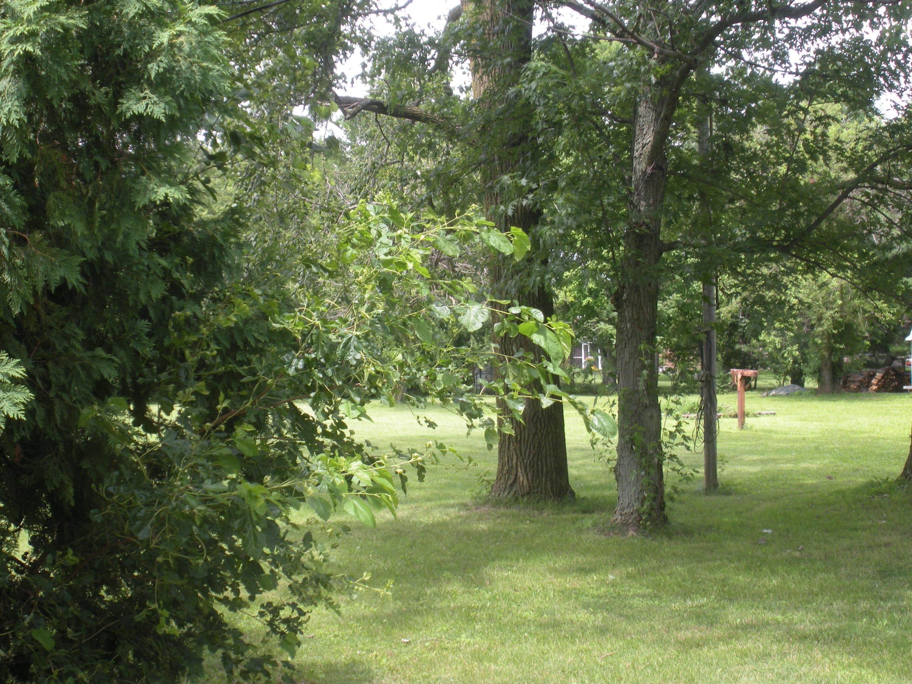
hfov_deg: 36.8
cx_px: 456
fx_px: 1370
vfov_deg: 28.0
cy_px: 342
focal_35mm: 52
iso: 64
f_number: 4.4
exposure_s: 1/71
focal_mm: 9.1
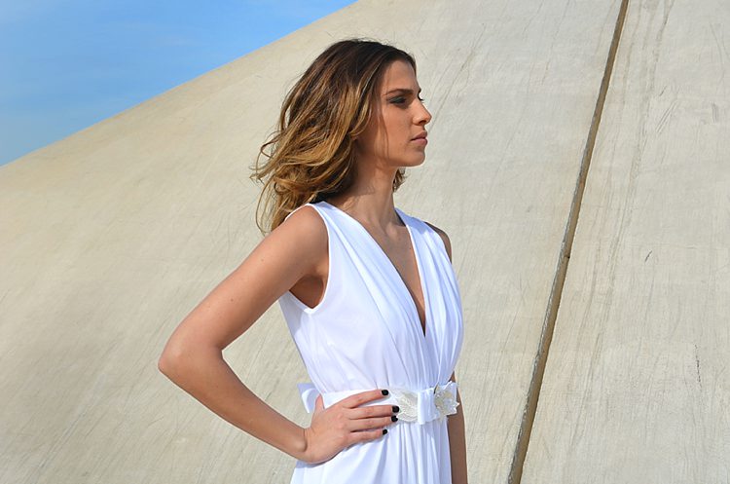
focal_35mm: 57
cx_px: 365
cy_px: 242
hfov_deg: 35.1
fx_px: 1154
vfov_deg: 23.7
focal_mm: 38
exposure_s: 1/320
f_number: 9
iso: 100
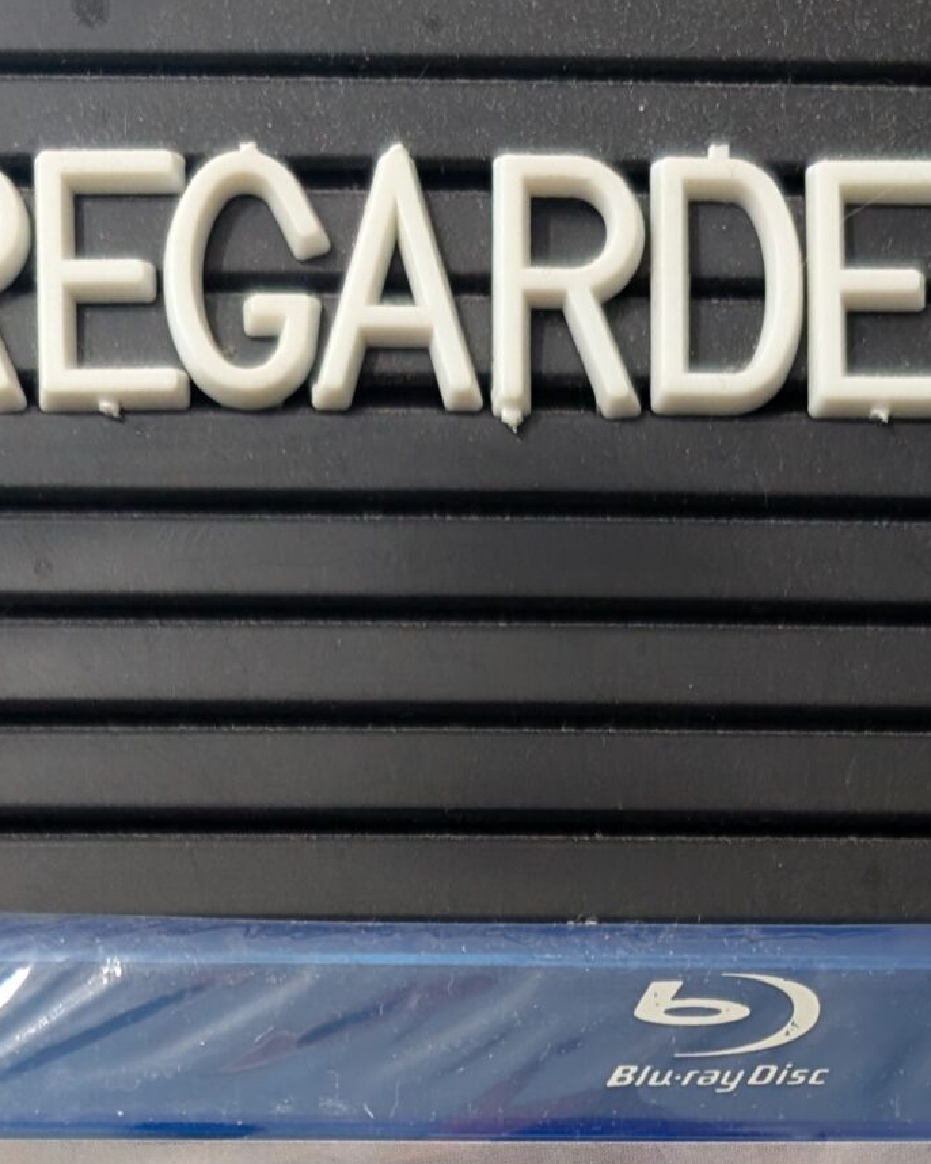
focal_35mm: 70
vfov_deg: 23.6
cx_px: 639
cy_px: 1553
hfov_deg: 21.7
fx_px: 2412
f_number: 1.68
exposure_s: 1/120
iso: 475
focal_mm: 6.9
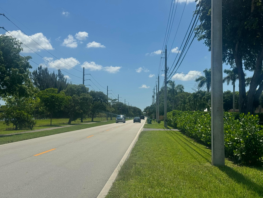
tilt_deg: +2.8
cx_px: 132
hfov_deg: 39.7
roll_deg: -1.0
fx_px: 365
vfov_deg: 30.3
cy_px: 99
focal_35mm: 48
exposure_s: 1/10526
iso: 80
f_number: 1.78
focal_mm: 6.76
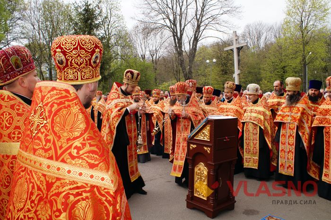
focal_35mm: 30
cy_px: 110
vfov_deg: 43.6
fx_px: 276
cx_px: 166
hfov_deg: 62.0
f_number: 8
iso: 100
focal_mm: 20
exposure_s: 1/80
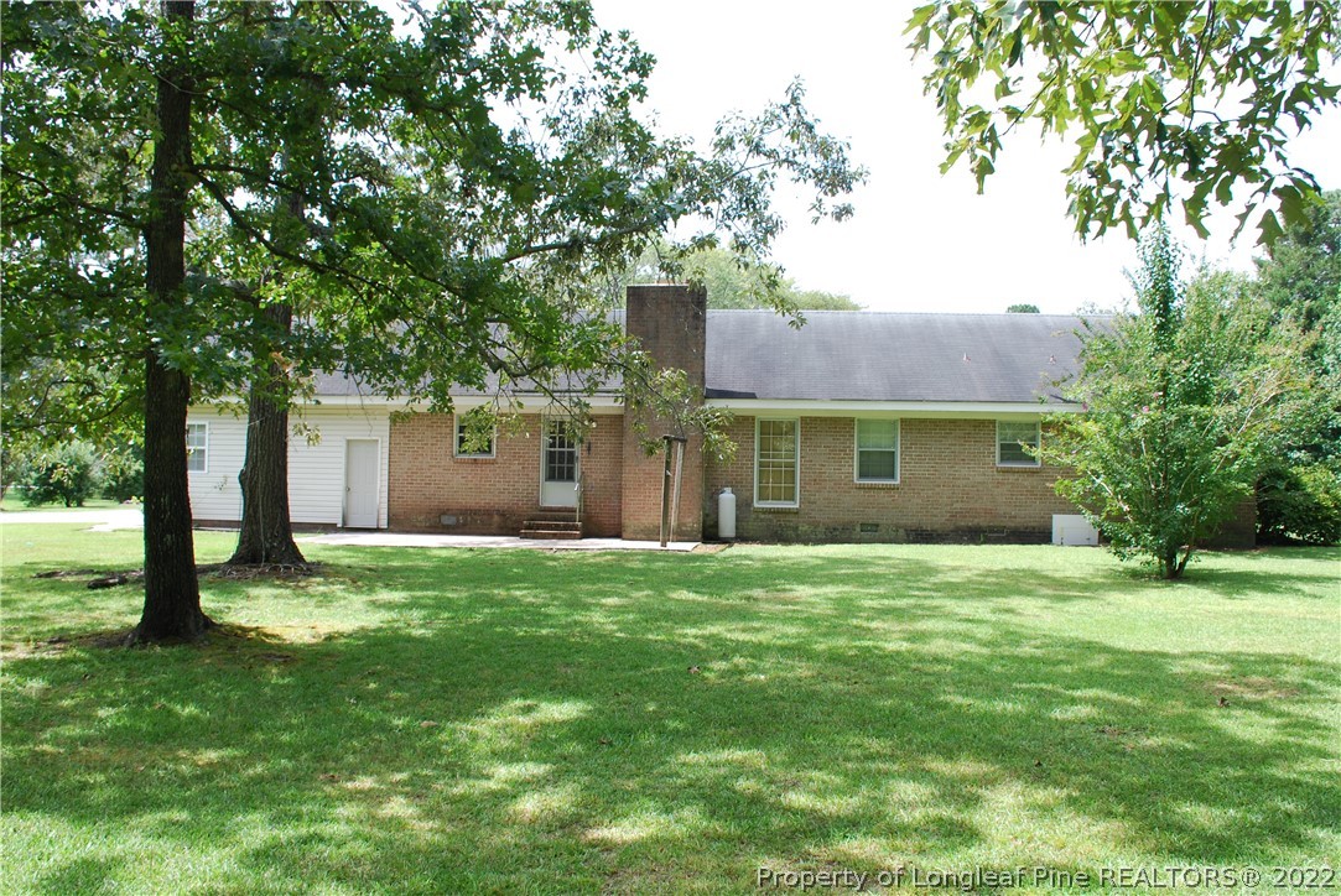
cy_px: 448
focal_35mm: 27
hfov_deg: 67.3
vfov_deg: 48.0
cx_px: 670
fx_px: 1007
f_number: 9
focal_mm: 18
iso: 200
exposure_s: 1/125
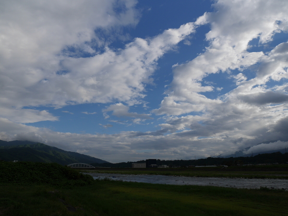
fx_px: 200
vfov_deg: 56.9
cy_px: 108
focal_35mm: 24
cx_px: 144
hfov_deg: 71.6
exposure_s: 1/500
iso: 200
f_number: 9
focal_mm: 12
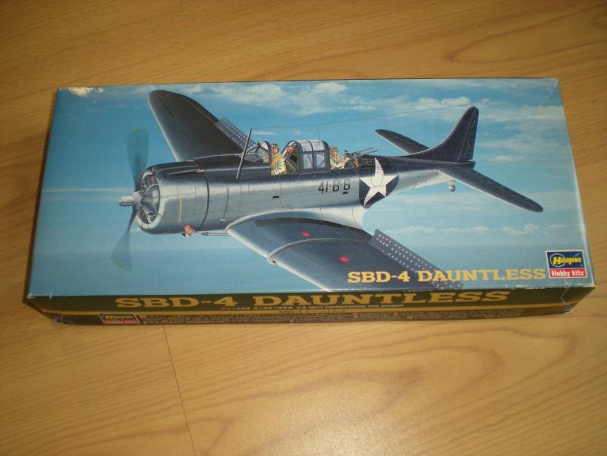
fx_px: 666
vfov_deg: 37.7
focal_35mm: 38
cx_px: 304
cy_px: 228
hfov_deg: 49.0
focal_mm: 6.3
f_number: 3.1
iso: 64
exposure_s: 1/39.3
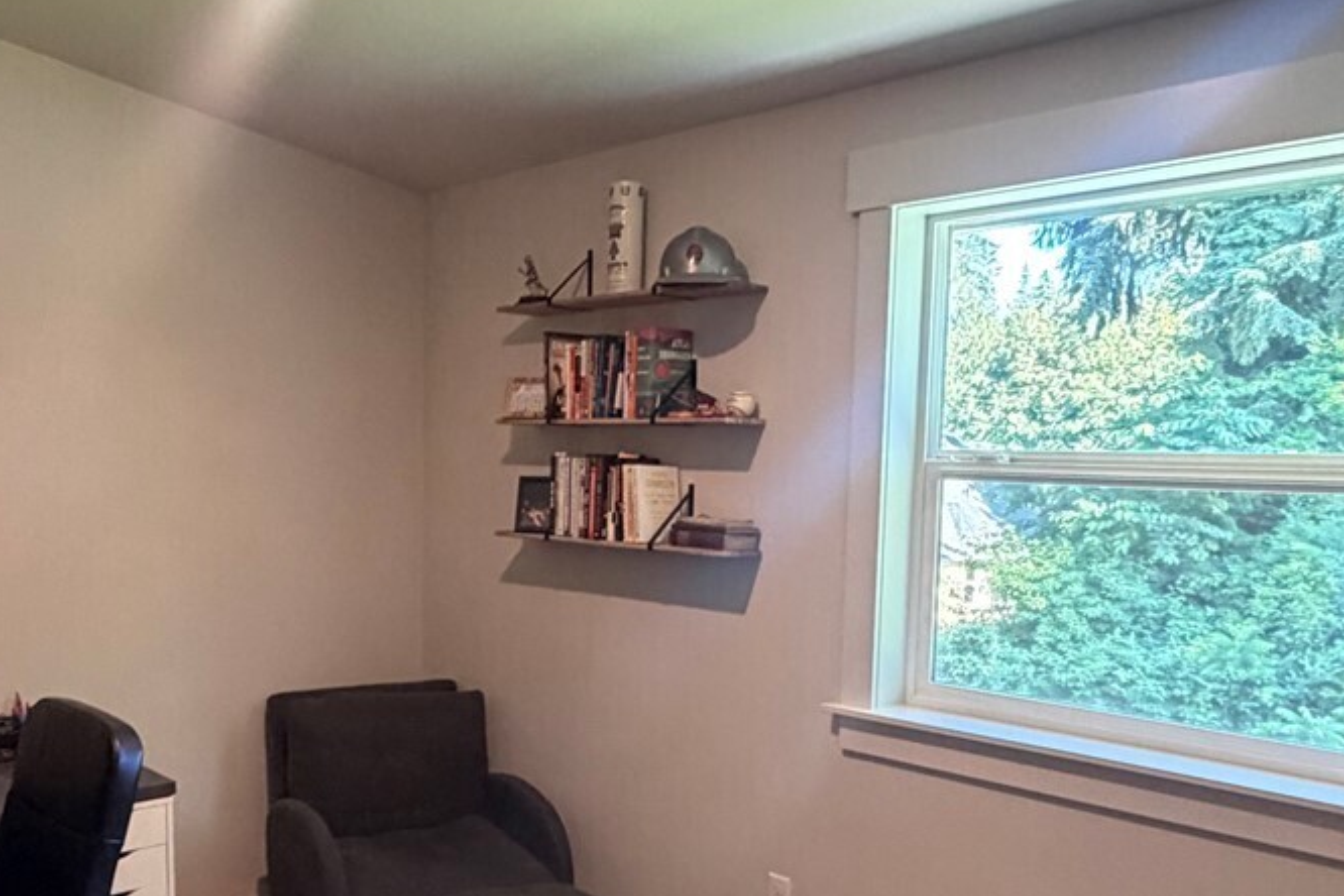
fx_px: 1307
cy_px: 571
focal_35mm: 35
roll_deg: -0.7
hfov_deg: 54.1
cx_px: 553
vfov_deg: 37.6
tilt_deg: -6.1
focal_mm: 2.22
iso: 500
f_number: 2.2
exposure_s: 1/60
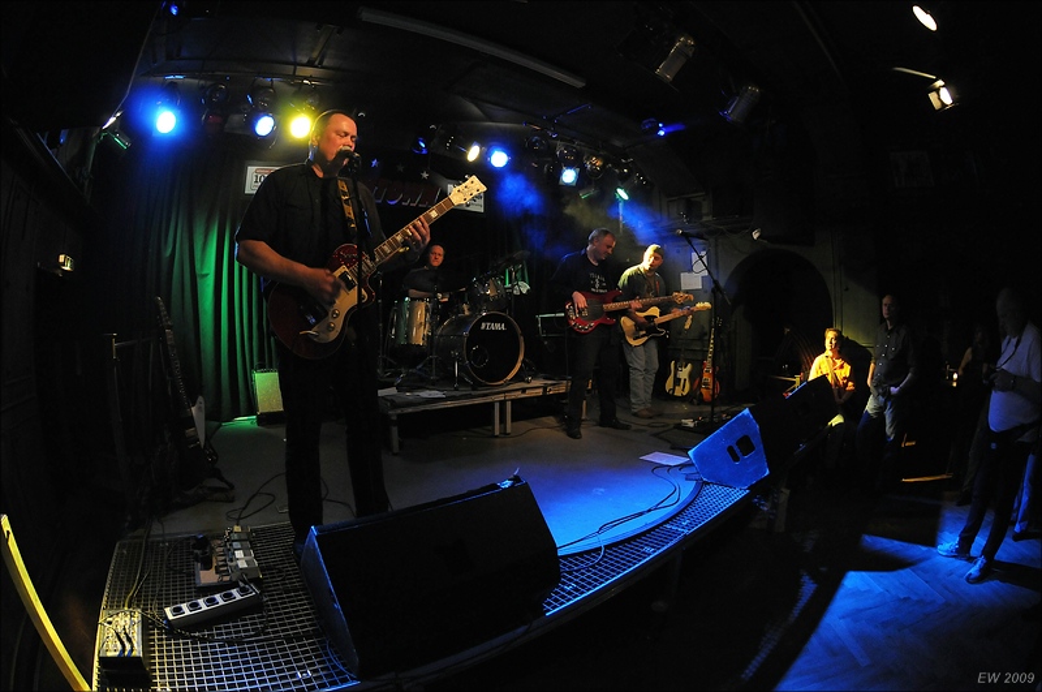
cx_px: 521
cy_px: 346
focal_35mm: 16
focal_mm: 10.5
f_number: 4
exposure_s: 1/40
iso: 1600
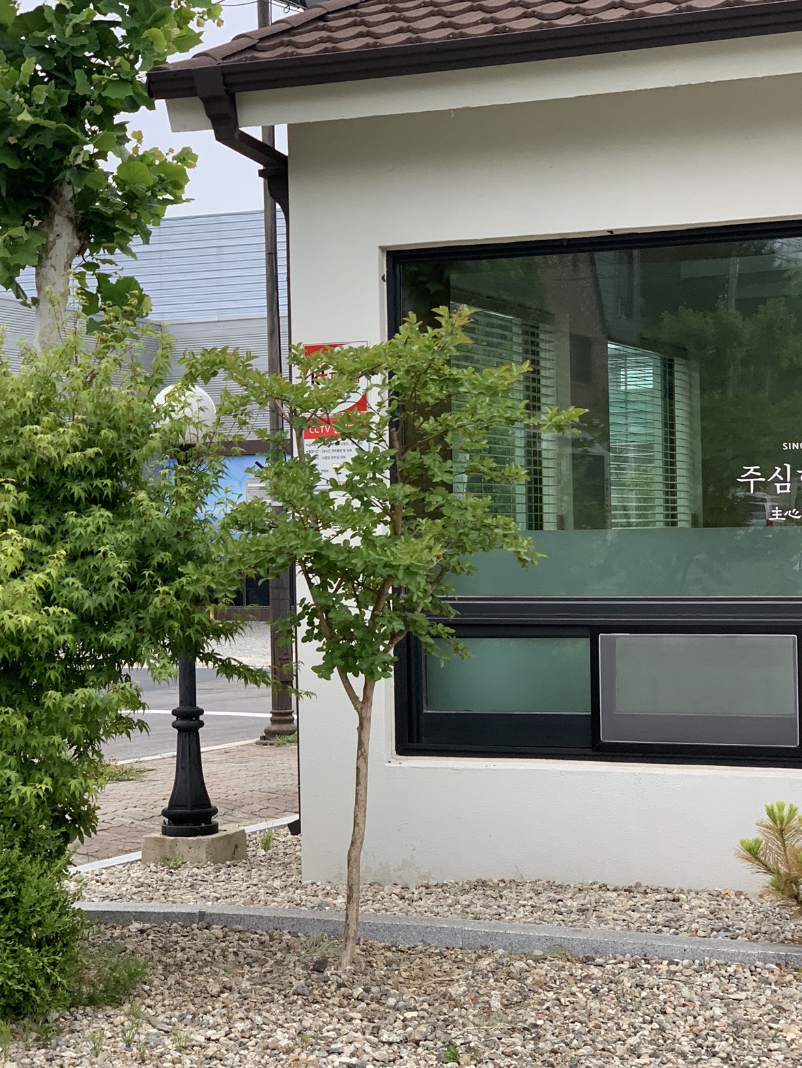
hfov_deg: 21.6
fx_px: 2100
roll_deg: +1.6
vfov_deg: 28.6
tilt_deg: +0.9
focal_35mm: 68
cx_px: 390
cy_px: 530
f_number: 2.4
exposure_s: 1/122
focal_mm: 6
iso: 64
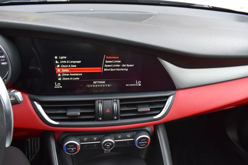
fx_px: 217
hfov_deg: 59.5
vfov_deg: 41.7
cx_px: 124
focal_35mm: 32
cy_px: 82
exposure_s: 1/15
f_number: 6.3
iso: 400
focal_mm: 21
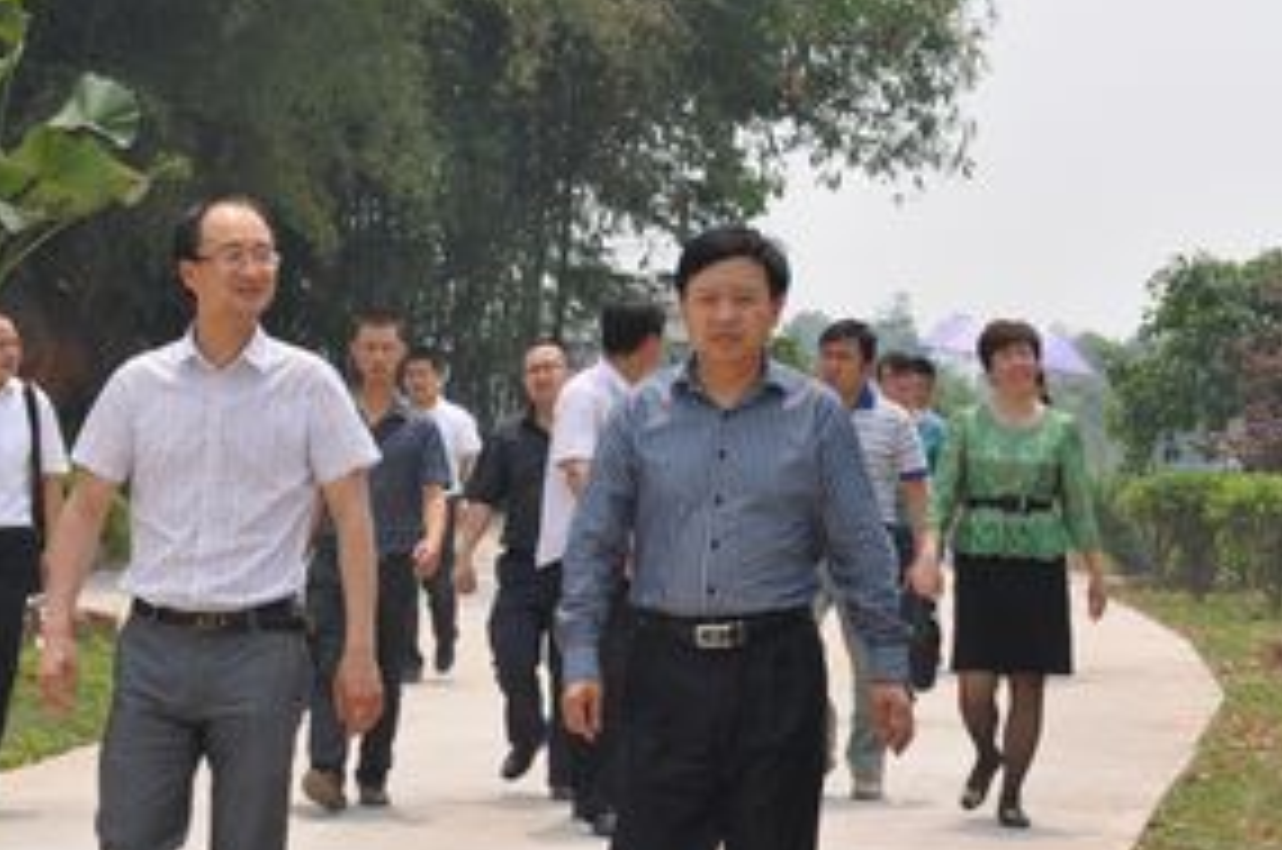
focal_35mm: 137
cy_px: 364
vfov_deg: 10.0
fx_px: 4870
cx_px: 427
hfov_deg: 15.0
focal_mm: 52
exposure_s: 1/200
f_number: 13
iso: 200
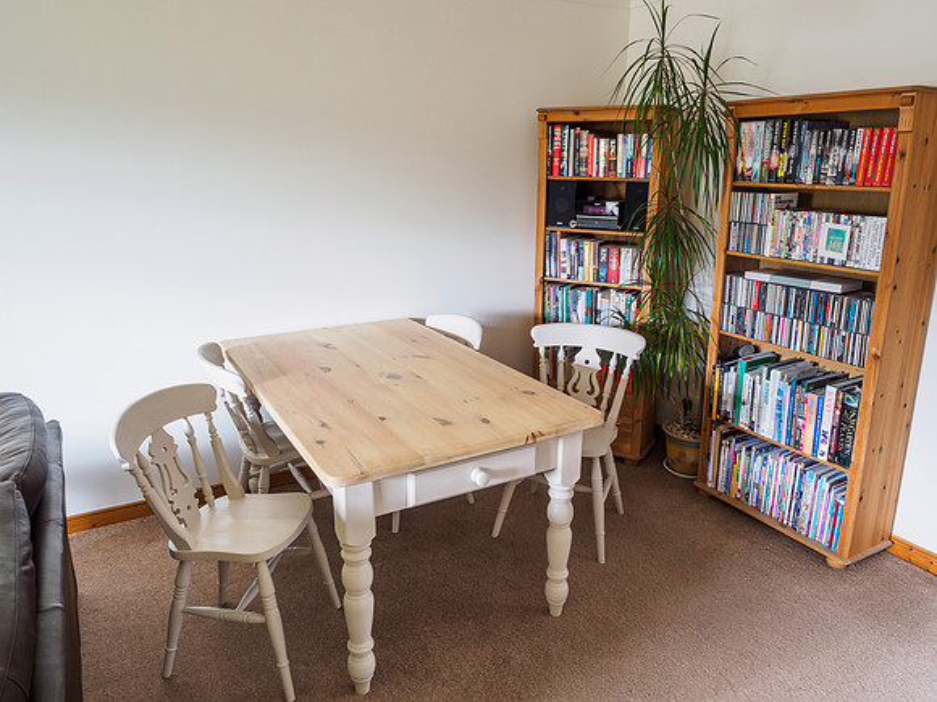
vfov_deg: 56.8
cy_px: 351
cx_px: 468
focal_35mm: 24
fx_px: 650
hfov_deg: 71.6
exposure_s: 2
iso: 200
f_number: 7.1
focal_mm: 12
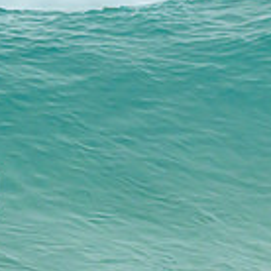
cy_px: 121
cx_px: -252
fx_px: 28246
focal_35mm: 3189
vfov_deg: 0.5
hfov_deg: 0.5
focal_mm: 800
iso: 1400
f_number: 6.3
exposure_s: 1/2500
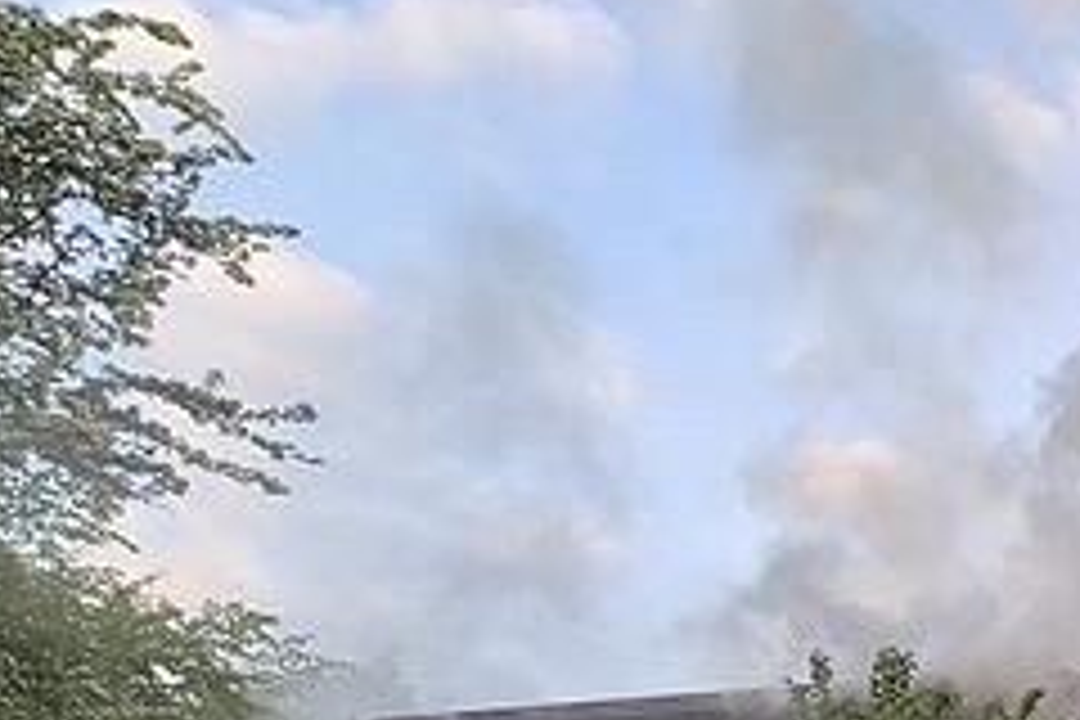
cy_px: 819
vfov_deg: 27.1
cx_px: 1544
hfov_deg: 29.9
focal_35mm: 45
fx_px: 1350
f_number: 2.2
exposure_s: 1/130
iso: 50
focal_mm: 2.2
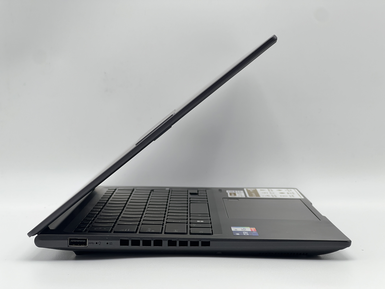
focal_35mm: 77
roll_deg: +0.6
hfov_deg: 25.3
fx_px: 856
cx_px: 192
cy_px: 144
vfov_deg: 19.1
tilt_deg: -3.2
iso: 64
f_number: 2.8
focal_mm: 9
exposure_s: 1/99
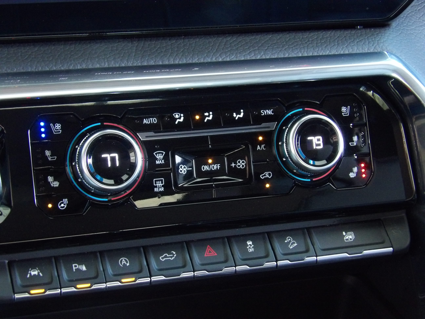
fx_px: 1044
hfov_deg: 23.0
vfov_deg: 17.4
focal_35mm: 85
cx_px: 212
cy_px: 160
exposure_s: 1/12
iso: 800
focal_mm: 15.3
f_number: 4.1
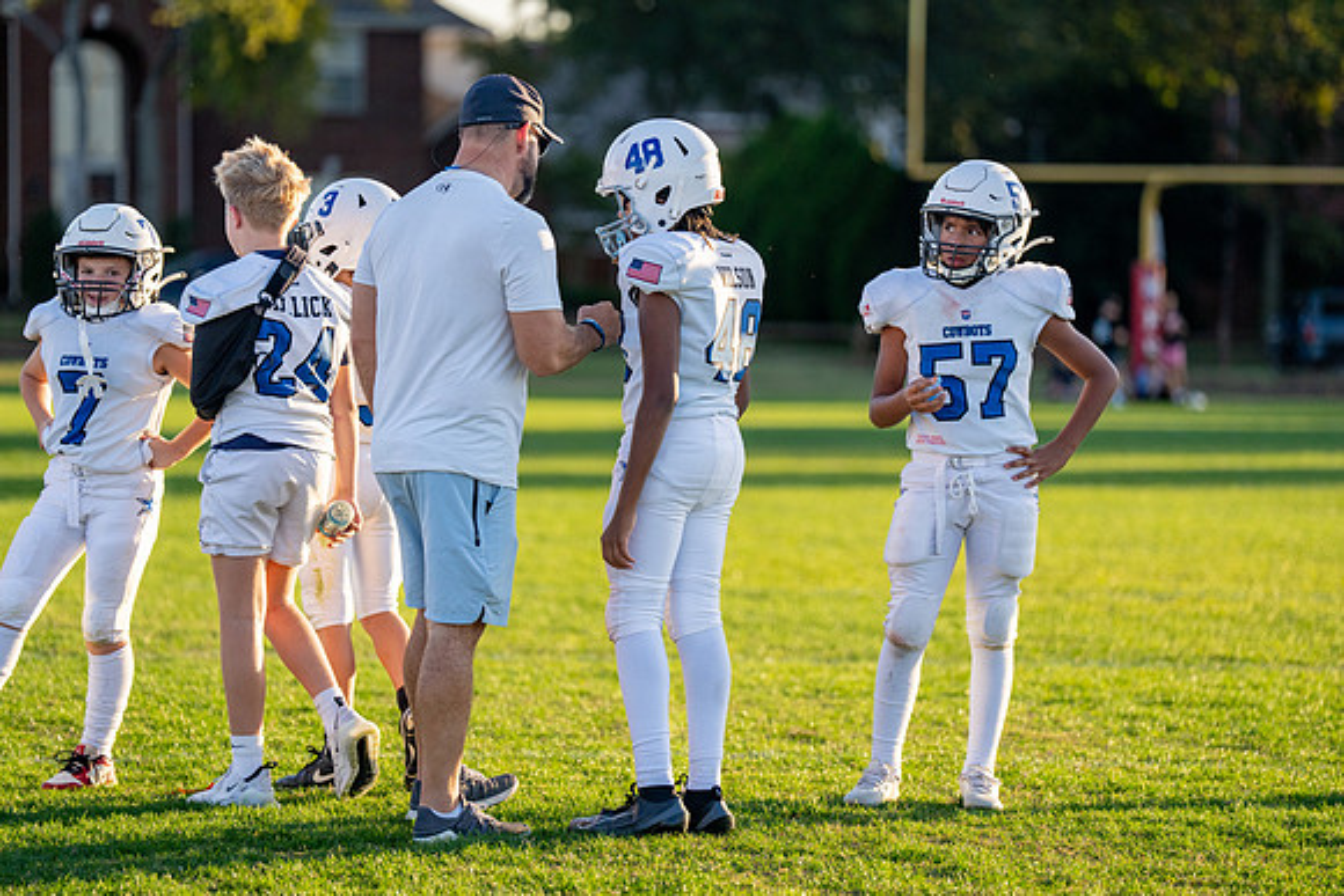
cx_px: 643
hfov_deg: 12.4
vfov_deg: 8.3
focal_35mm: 166
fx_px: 6208
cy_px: 435
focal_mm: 158
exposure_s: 1/2000
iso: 320
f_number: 2.8
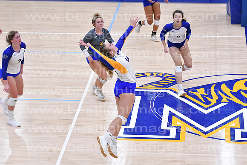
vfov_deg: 9.6
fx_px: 978
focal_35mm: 142
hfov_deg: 14.4
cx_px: 124
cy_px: 82
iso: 6400
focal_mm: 95
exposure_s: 1/1000
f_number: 3.2
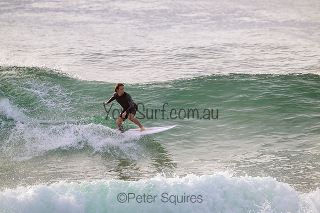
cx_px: 160
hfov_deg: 2.6
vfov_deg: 1.7
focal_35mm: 800
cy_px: 106
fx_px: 7112
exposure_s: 1/2000
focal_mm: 800
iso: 1000
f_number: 11
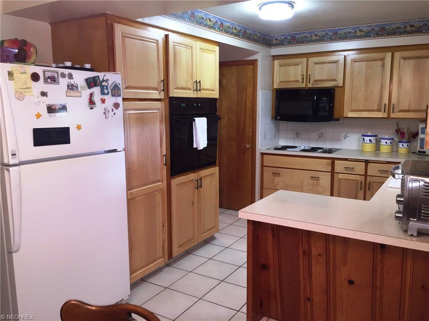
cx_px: 214
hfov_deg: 61.7
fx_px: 359
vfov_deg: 48.2
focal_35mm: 29
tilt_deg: -9.7
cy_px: 160
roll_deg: -1.0
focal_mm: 4.15
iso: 80
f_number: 2.2
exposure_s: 1/30
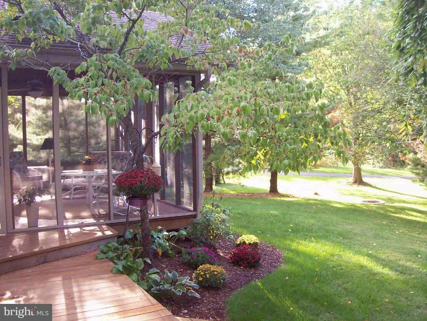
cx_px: 214
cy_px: 160
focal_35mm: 36
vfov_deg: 39.7
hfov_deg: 51.4
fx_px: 444
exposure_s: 1/77.2
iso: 140
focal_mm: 6
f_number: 2.7
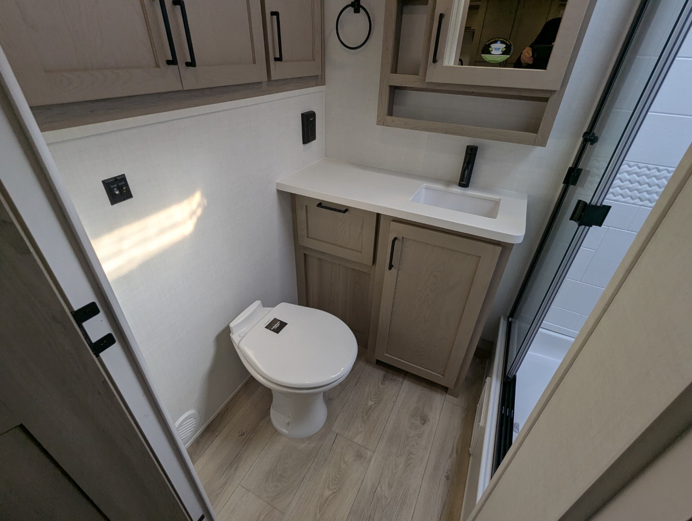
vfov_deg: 78.2
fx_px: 320
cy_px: 260
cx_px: 346
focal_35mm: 16
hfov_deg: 94.4
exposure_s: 1/256
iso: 50
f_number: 2.2
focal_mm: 2.35
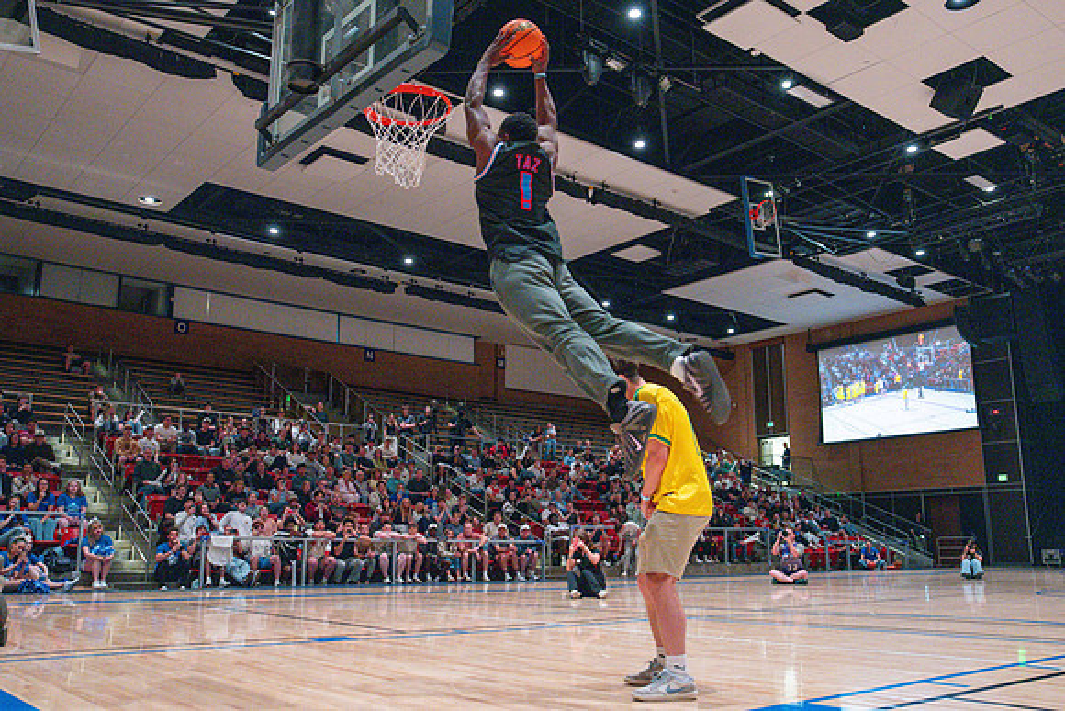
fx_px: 954
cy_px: 359
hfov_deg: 58.3
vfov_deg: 40.9
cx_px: 533
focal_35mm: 32
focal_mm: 30
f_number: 3.2
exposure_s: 1/400
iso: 6400
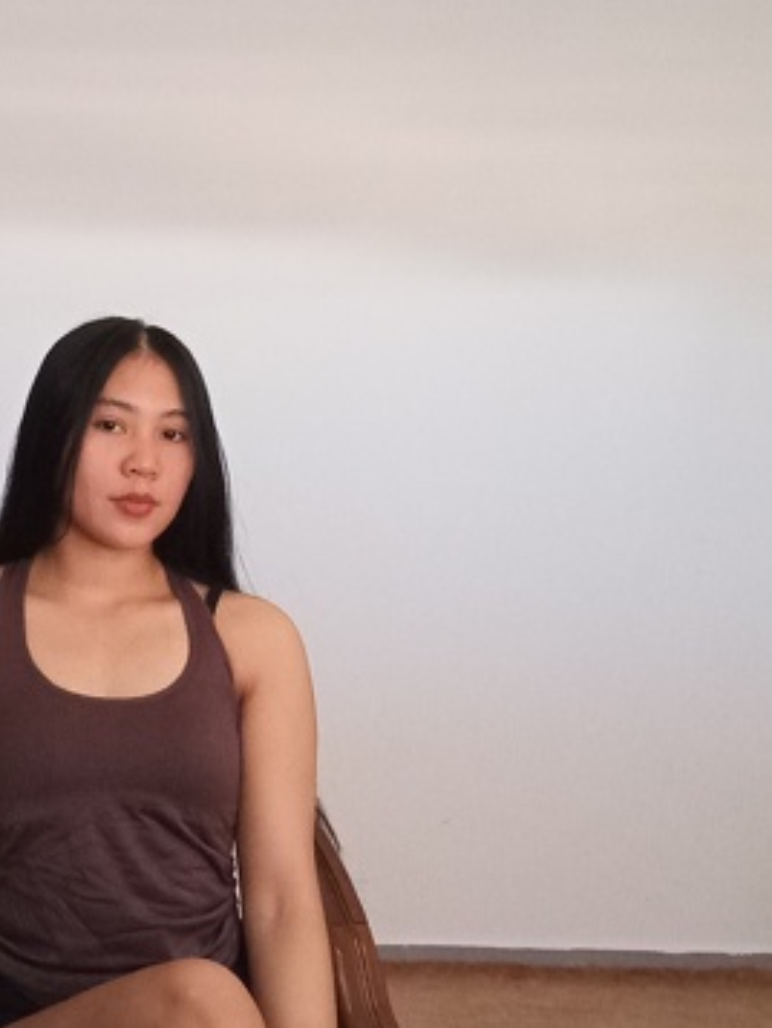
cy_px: 412
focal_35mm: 51
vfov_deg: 37.3
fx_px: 1516
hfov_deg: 28.0
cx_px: 157
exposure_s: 1/20
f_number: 2
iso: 939
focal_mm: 2.77
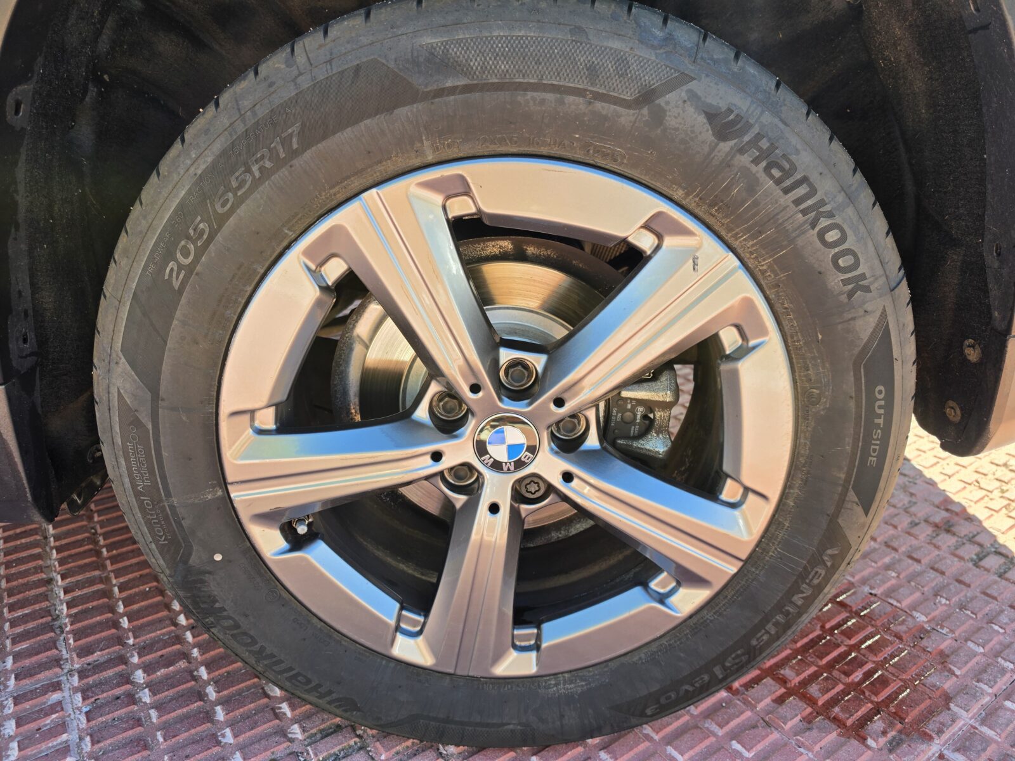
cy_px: 380
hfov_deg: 73.9
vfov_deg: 58.9
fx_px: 674
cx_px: 508
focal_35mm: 23
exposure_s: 1/359
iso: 32
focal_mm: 6.5
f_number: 1.4
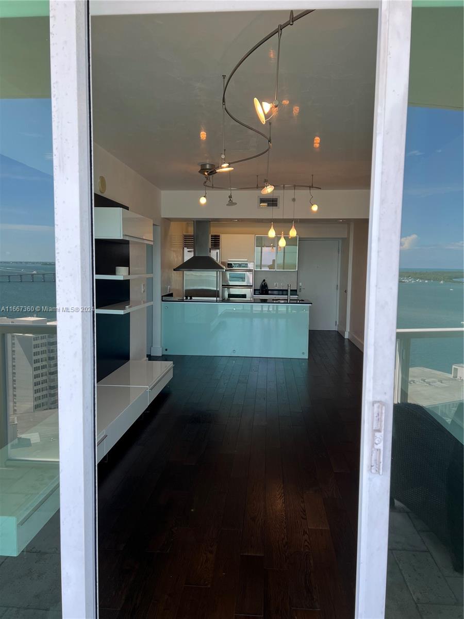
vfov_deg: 67.3
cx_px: 232
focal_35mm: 26
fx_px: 465
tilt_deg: -4.9
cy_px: 310
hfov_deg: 53.1
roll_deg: -0.6
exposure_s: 1/300
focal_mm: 5.7
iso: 50
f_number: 1.5
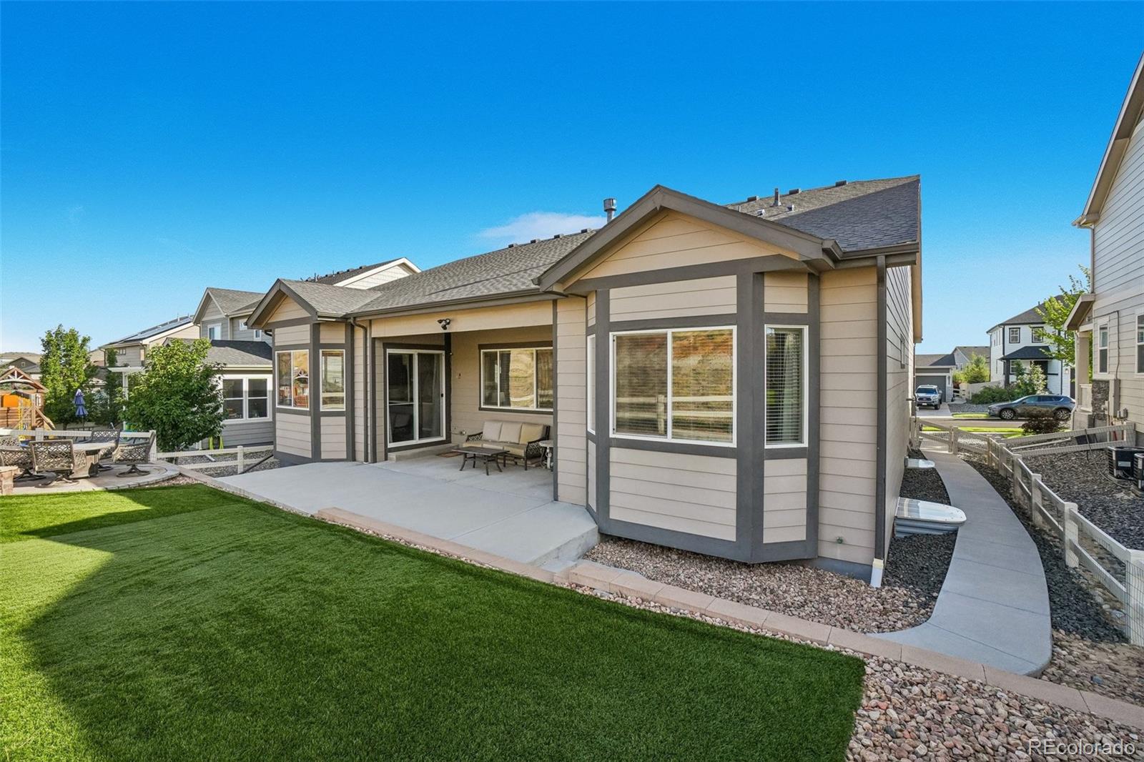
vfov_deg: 77.3
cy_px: 381
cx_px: 572
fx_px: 477
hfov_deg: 100.4
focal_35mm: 15
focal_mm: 10
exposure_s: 1/500
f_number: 8
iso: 400
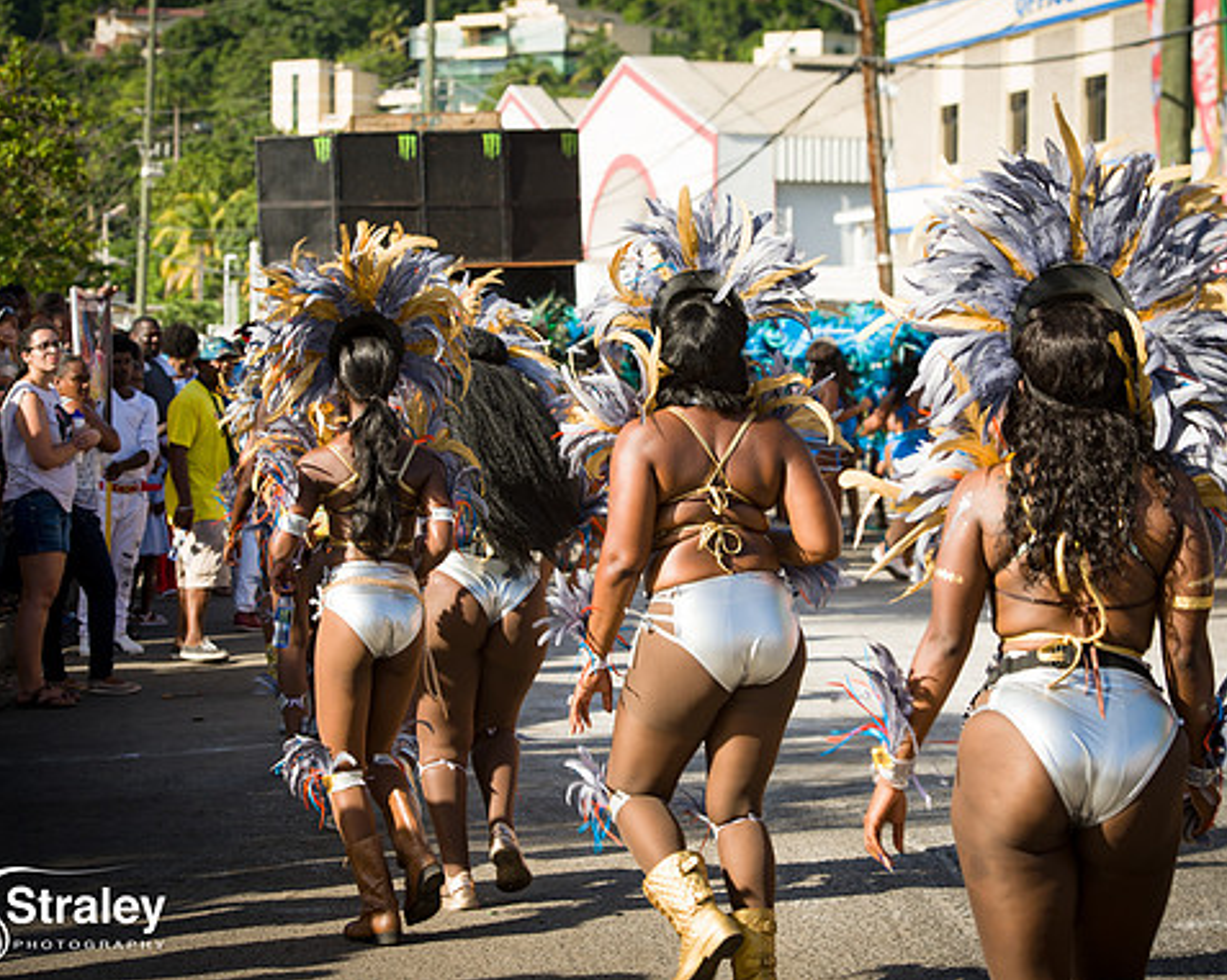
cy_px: 486
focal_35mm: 105
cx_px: 682
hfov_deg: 18.3
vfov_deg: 14.7
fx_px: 3811
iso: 100
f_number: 7.1
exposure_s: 1/200
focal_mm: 92
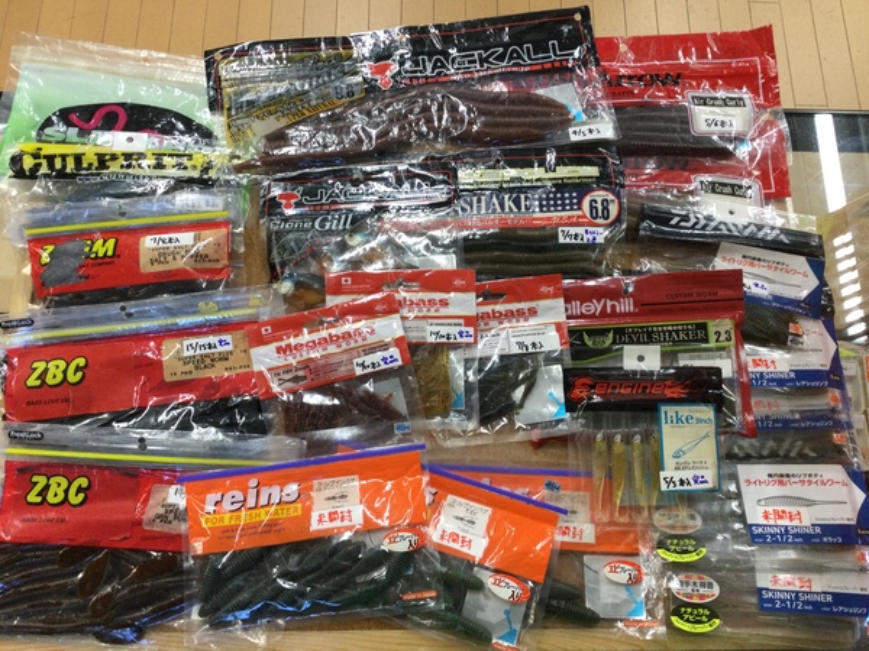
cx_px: 434
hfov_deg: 58.4
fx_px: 778
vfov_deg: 45.4
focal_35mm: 31
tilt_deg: -73.2
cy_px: 326
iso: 40
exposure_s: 1/30
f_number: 2.4
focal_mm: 3.3
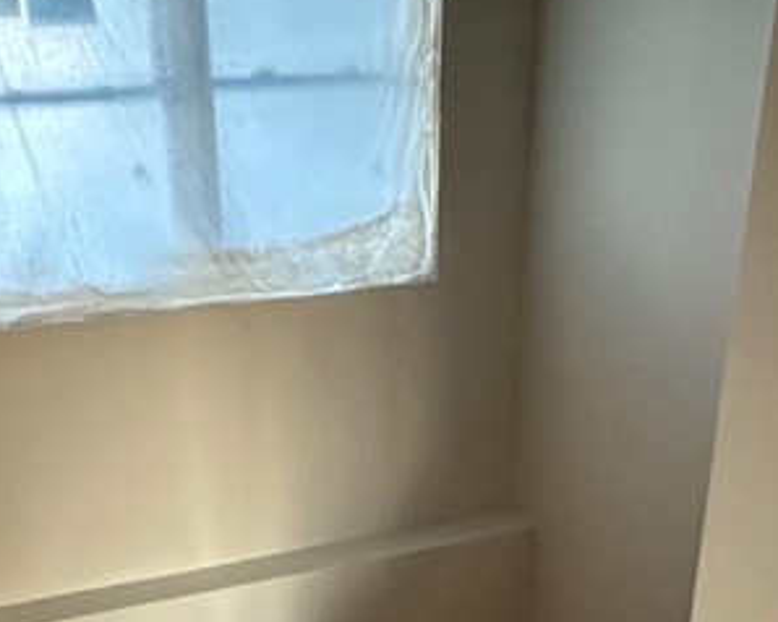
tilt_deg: -26.5
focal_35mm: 47
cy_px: 630
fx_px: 1082
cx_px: 292
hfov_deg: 39.3
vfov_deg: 29.8
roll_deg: +2.4
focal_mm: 2.22
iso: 1250
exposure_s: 1/60
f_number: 2.2
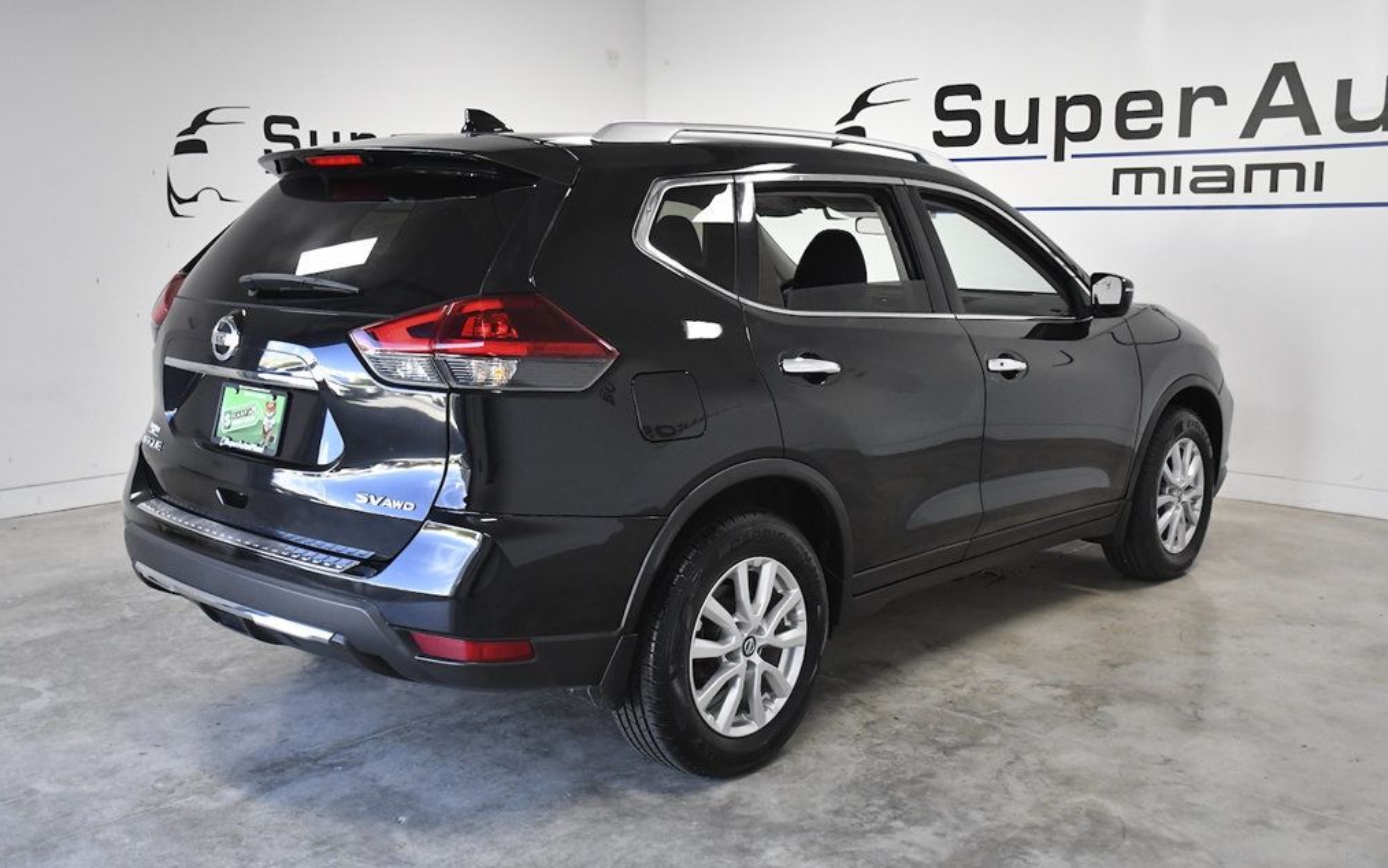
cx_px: 693
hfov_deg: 55.3
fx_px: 1324
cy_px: 421
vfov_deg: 36.3
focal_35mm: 35
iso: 2500
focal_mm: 23
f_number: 3.8
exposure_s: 1/1250
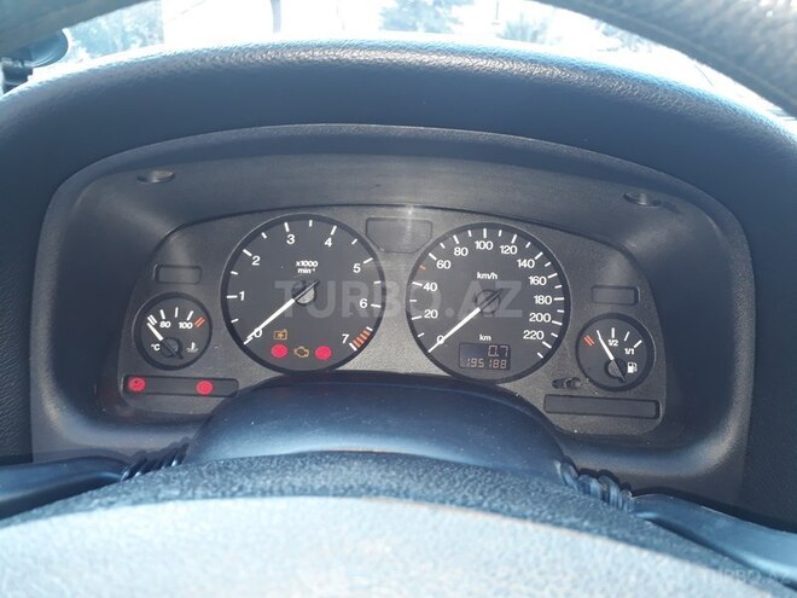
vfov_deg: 51.4
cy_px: 299
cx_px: 398
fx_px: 622
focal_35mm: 27
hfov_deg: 65.3
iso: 64
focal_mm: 3.6
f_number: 1.9
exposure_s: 1/33
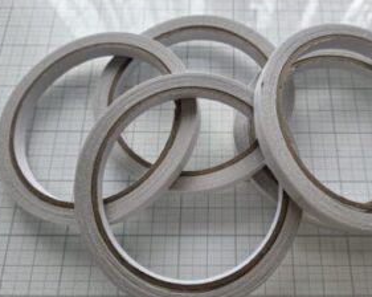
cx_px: 224
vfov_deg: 45.7
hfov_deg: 55.3
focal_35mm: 32
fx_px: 352
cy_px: 146
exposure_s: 1/182
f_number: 1.8
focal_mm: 5.4
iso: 125
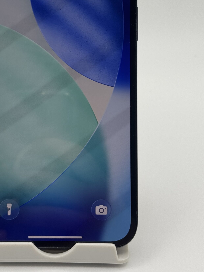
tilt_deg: -25.3
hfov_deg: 19.8
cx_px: 58
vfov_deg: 26.2
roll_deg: -1.0
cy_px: 86
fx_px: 582
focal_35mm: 74
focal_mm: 6.76
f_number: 1.78
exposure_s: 1/1133
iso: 64
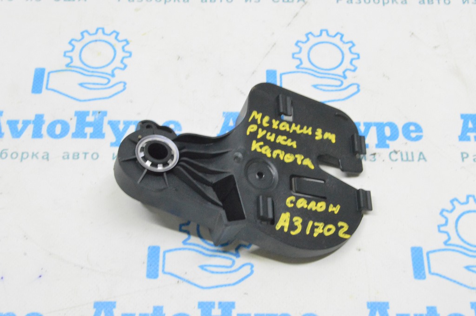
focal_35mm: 57
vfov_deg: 23.7
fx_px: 753
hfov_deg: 35.1
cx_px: 238
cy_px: 158
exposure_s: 1/15
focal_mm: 38
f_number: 20
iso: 6400
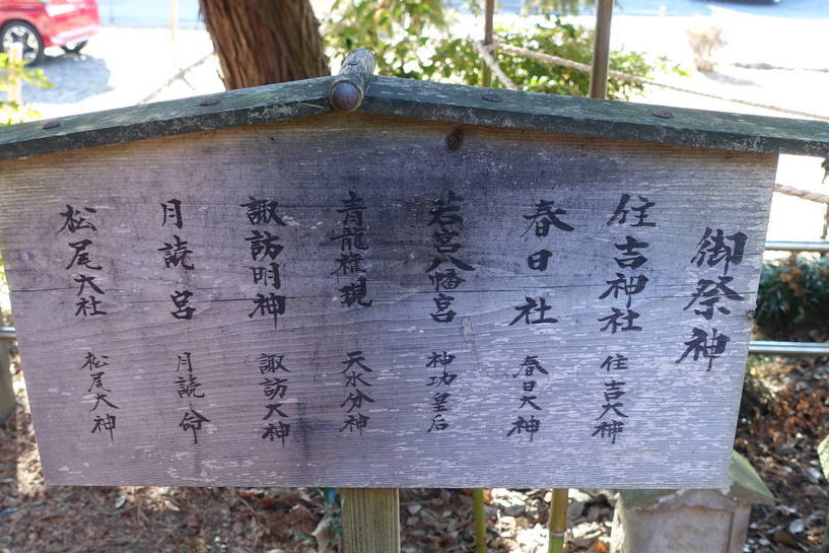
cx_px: 350
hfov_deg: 41.8
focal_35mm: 47
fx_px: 1082
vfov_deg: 28.5
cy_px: 351
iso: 125
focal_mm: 11.56
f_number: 3.5
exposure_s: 1/40
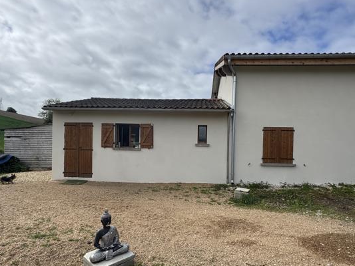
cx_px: 186
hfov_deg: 78.9
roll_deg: -0.6
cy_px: 149
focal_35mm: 21
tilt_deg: -0.6
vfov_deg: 63.3
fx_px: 215
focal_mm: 2.22
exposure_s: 1/2415
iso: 40
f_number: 2.2
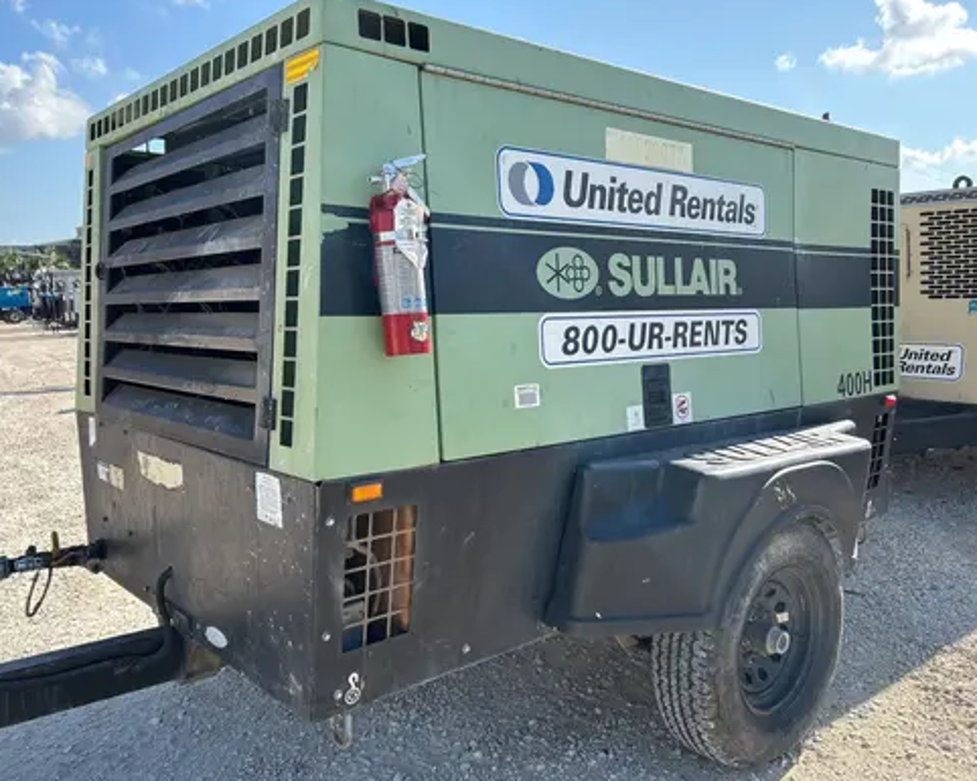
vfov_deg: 49.9
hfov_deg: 60.5
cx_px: 470
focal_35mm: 29
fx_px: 838
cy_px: 405
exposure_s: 1/1869
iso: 50
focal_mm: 5.7
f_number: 1.5
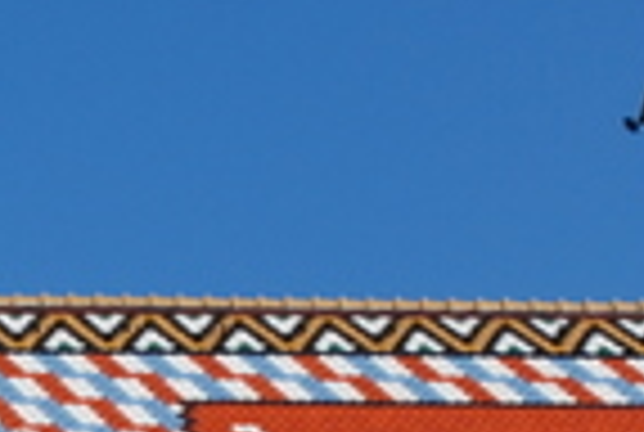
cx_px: -95
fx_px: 4047
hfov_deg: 9.0
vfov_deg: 6.0
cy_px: 675
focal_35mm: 226
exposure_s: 1/250
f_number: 8
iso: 100
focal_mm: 27
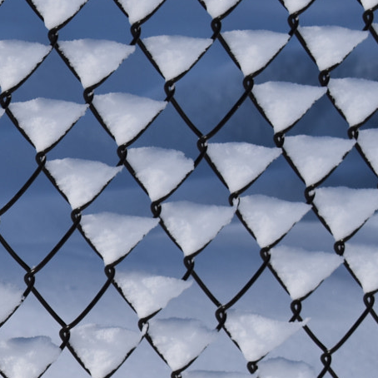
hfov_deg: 6.9
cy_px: 354
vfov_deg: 7.1
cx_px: -261
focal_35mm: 248
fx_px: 3058
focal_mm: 55
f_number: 8
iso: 200
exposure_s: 1/1000
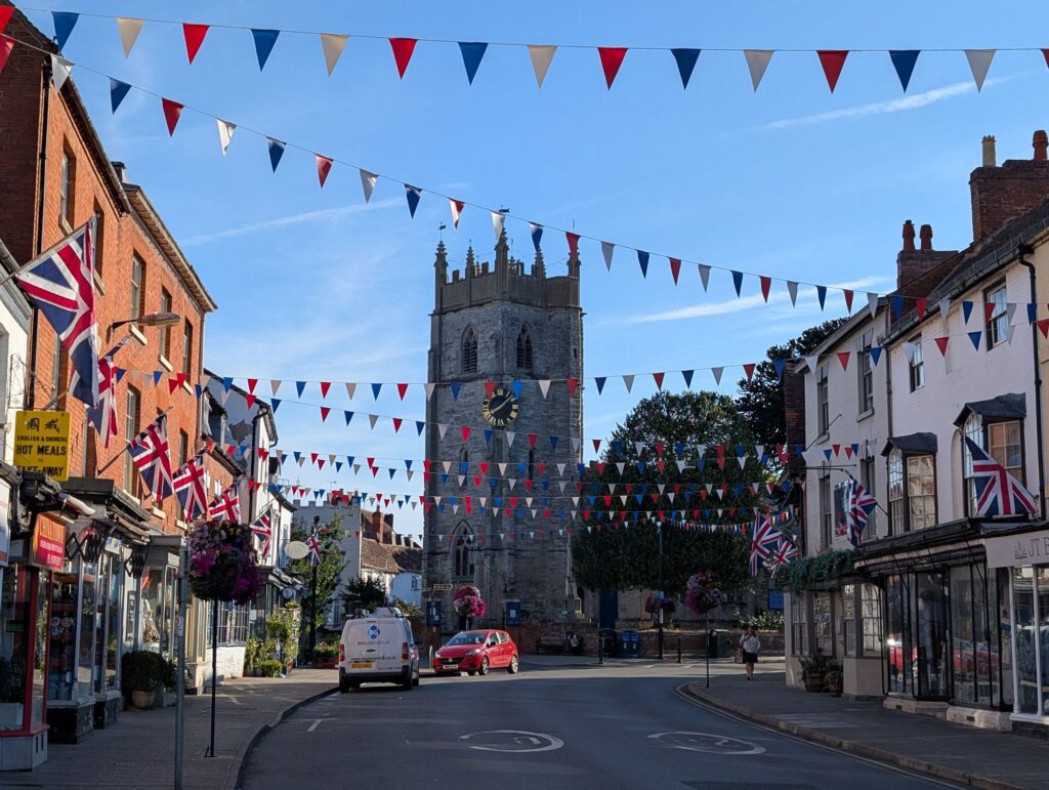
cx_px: 524
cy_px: 395
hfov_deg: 38.9
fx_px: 1487
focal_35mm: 49
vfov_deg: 29.7
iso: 20
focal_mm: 6.9
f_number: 1.68
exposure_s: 1/1072
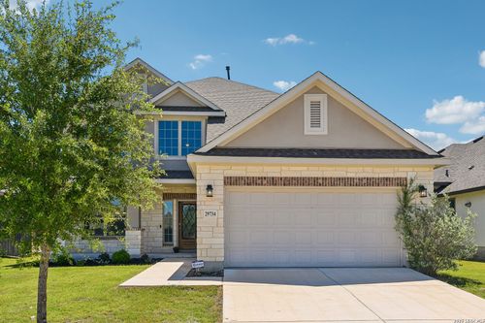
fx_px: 350
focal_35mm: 26
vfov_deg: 49.5
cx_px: 242
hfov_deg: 69.4
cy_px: 162
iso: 400
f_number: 8
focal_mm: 26
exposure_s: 1/500
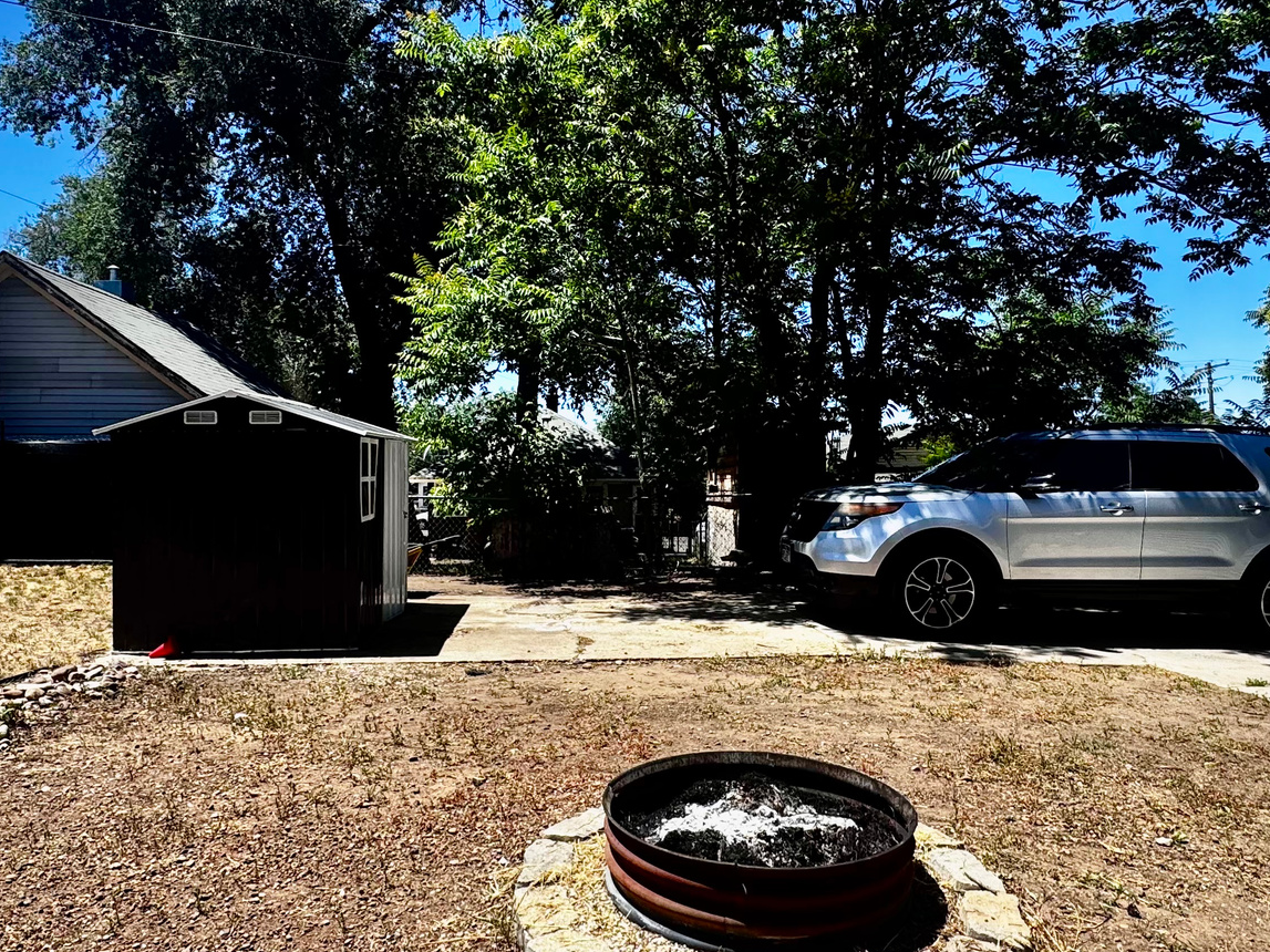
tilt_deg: +1.0
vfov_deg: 54.9
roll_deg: -0.9
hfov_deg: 69.4
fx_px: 917
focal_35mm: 25
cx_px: 609
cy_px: 467
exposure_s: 1/899
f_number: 2.2
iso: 50
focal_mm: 2.22
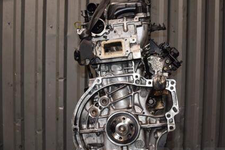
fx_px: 237
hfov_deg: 50.6
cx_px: 121
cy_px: 85
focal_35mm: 38
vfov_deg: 35.0
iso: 800
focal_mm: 18
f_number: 5
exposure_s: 1/60
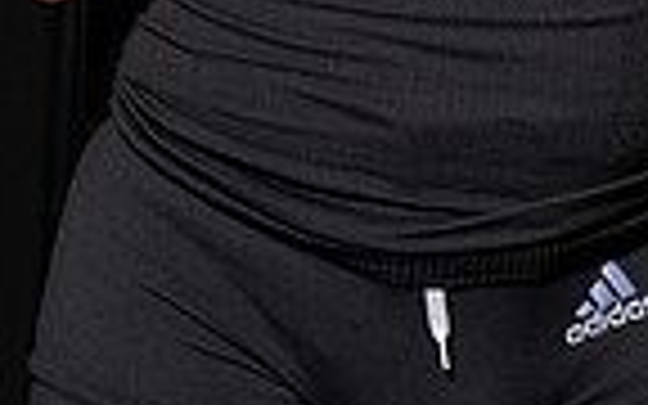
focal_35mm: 169
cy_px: -500
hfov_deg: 12.4
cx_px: 346
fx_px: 2985
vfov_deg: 7.4
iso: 800
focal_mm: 53
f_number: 8
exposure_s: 1/250
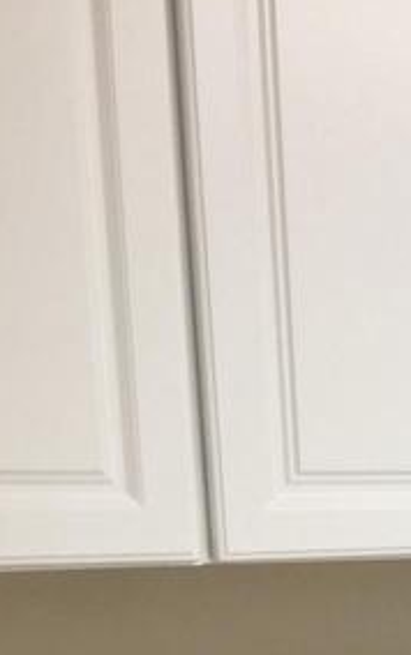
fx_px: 1485
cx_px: 640
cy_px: 805
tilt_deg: -10.5
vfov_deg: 22.7
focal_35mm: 83
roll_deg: -1.2
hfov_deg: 14.6
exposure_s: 1/30
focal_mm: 4.15
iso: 50
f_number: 2.2
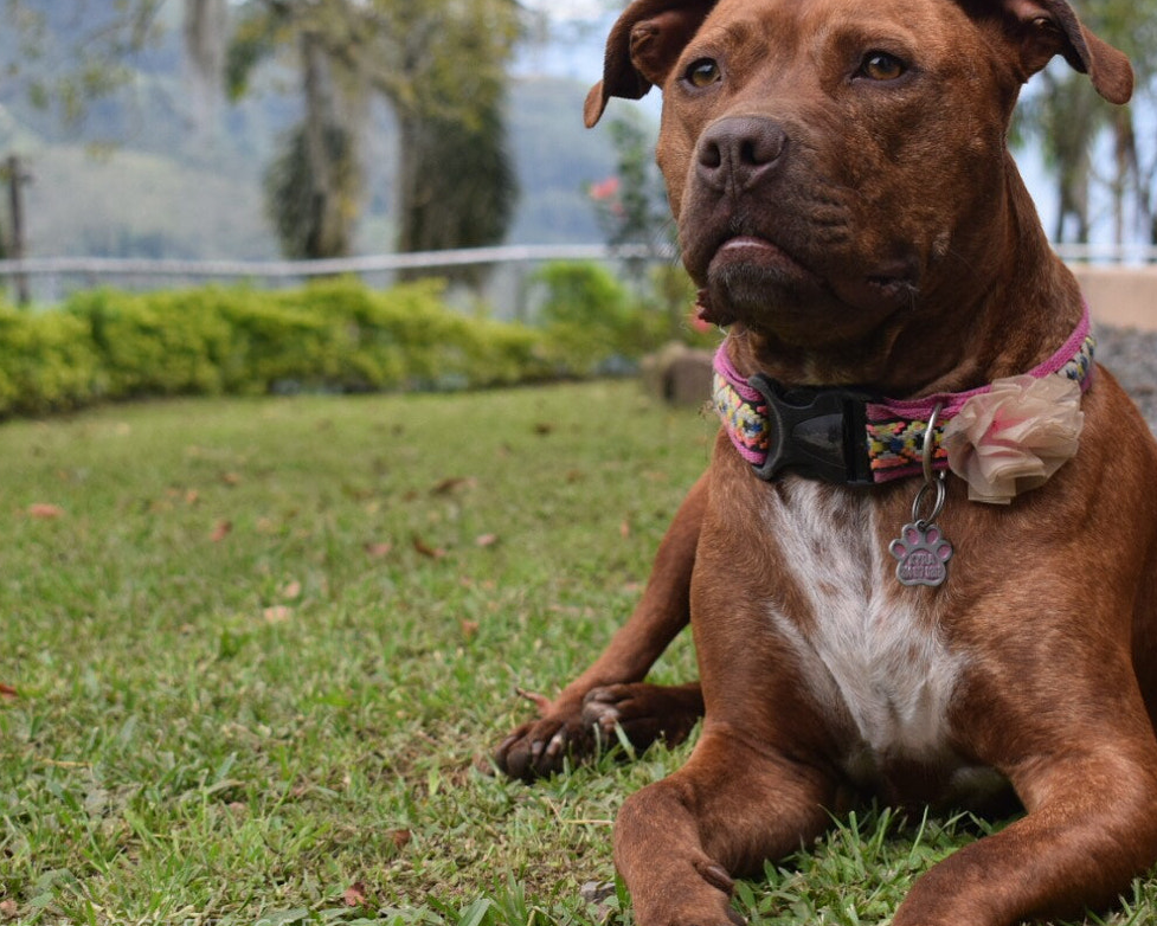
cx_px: 648
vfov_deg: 18.5
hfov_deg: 23.0
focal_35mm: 83
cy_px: 394
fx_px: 2843
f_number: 5
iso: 400
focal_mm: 36
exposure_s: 1/100
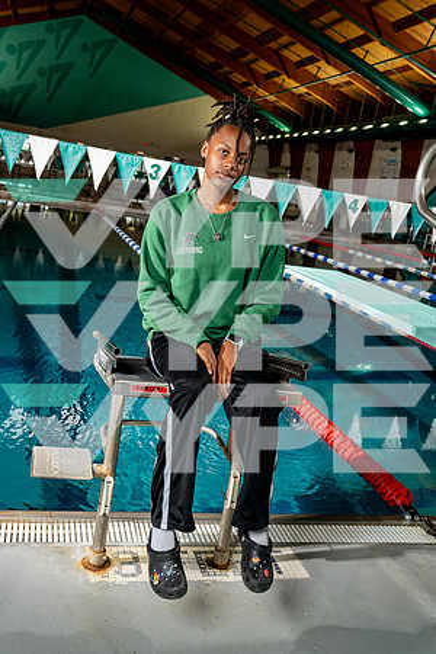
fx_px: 654
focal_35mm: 36
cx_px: 218
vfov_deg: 53.1
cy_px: 327
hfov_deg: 36.9
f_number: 6.3
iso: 640
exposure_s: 1/250
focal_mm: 36
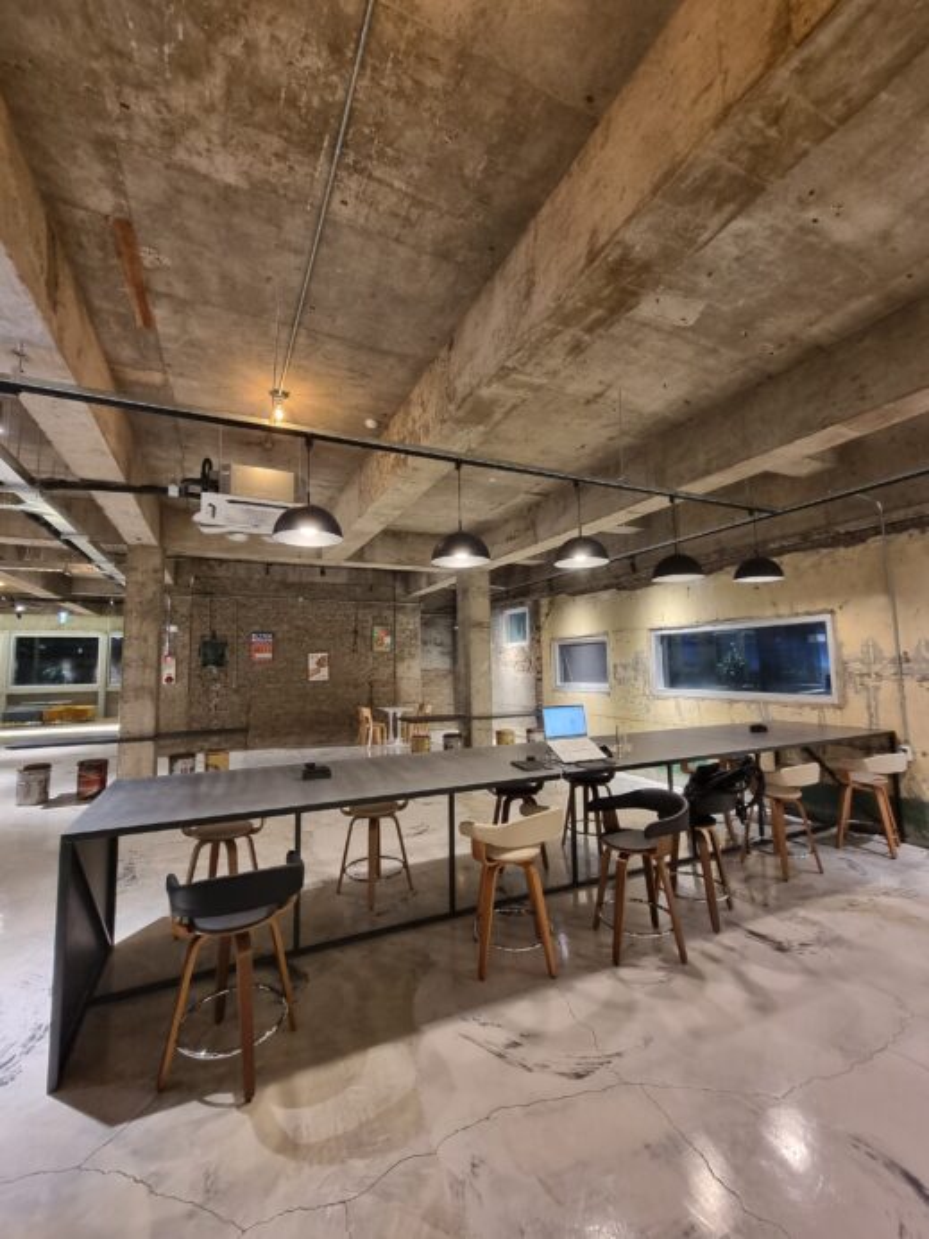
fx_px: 465
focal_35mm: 13
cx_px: 464
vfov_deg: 106.2
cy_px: 620
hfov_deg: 89.9
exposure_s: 1/30
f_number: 2.2
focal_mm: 2.2
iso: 500
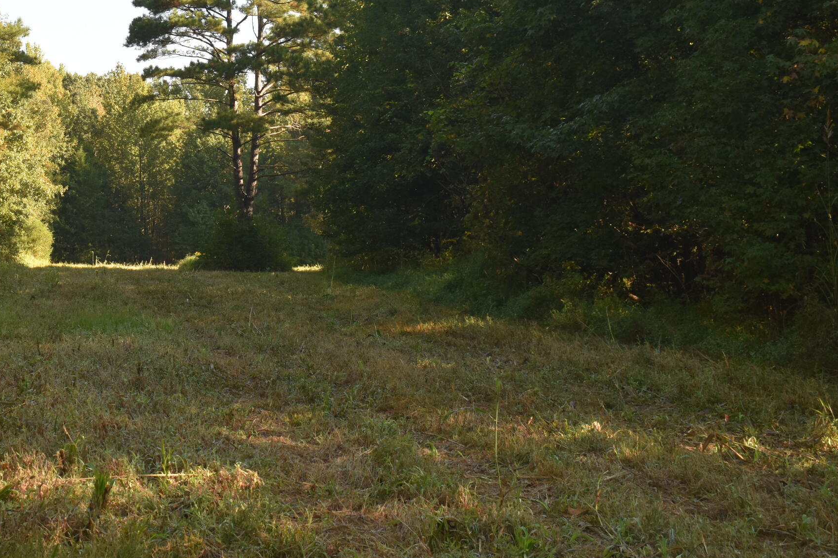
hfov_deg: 29.7
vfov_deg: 20.6
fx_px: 1533
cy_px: 184
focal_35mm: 66
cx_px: 141
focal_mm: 25
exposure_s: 1/250
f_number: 5.6
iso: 200
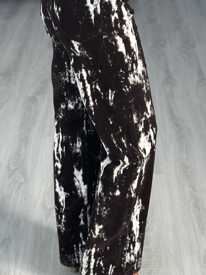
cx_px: 95
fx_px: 611
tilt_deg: -33.6
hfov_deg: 19.1
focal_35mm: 77
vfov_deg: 25.3
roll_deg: +3.8
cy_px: 110
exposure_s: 1/121
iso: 100
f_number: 1.78
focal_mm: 6.86
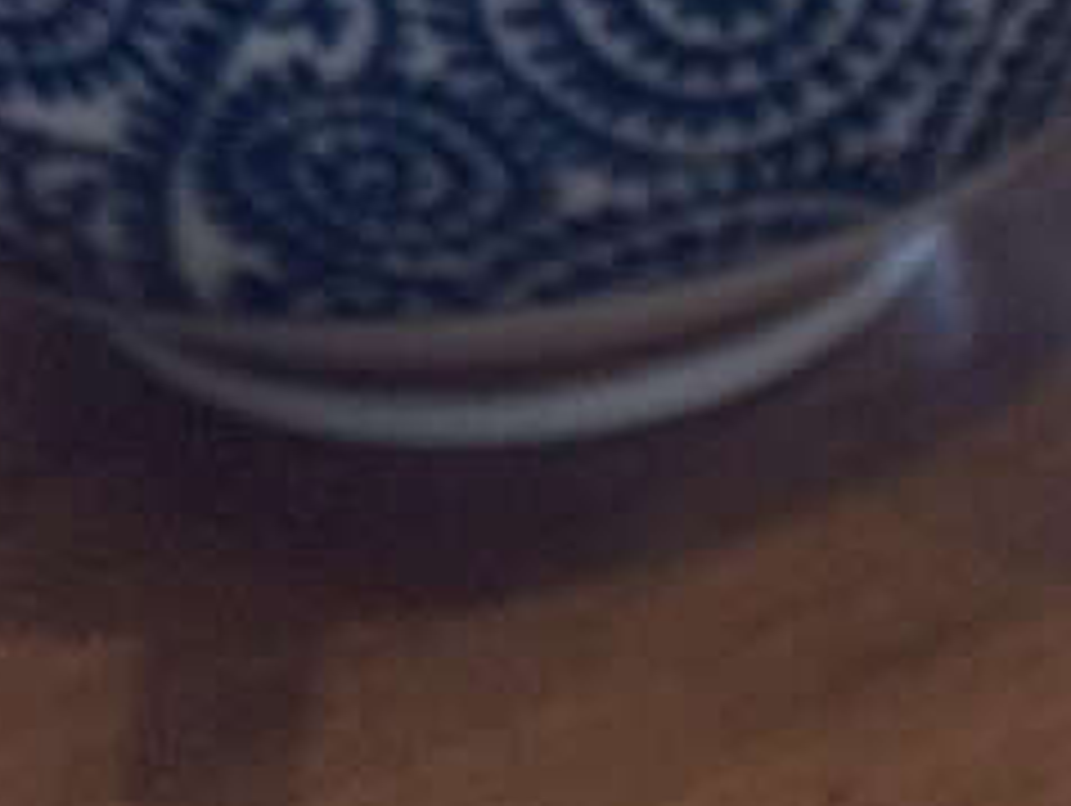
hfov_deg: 7.4
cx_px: 2196
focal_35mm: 258
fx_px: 7990
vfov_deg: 5.5
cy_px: 2134
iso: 400
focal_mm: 6.76
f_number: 1.78
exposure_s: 1/40
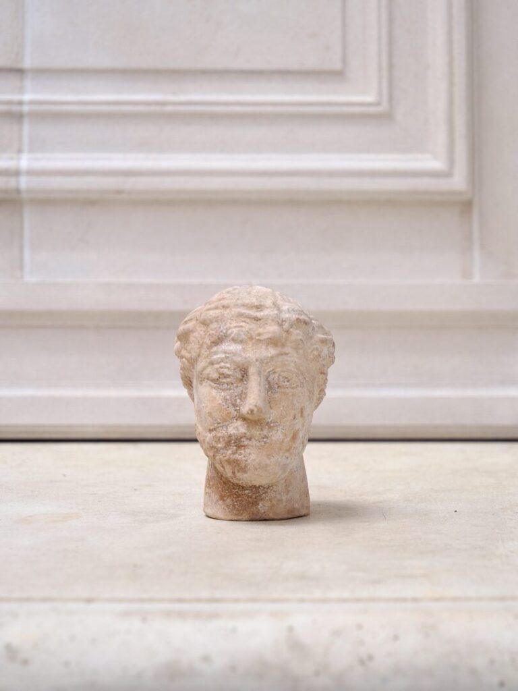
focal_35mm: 88
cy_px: 346
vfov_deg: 22.3
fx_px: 1756
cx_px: 259
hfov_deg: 16.8
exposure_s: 1/200
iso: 200
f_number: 3.9
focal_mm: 44
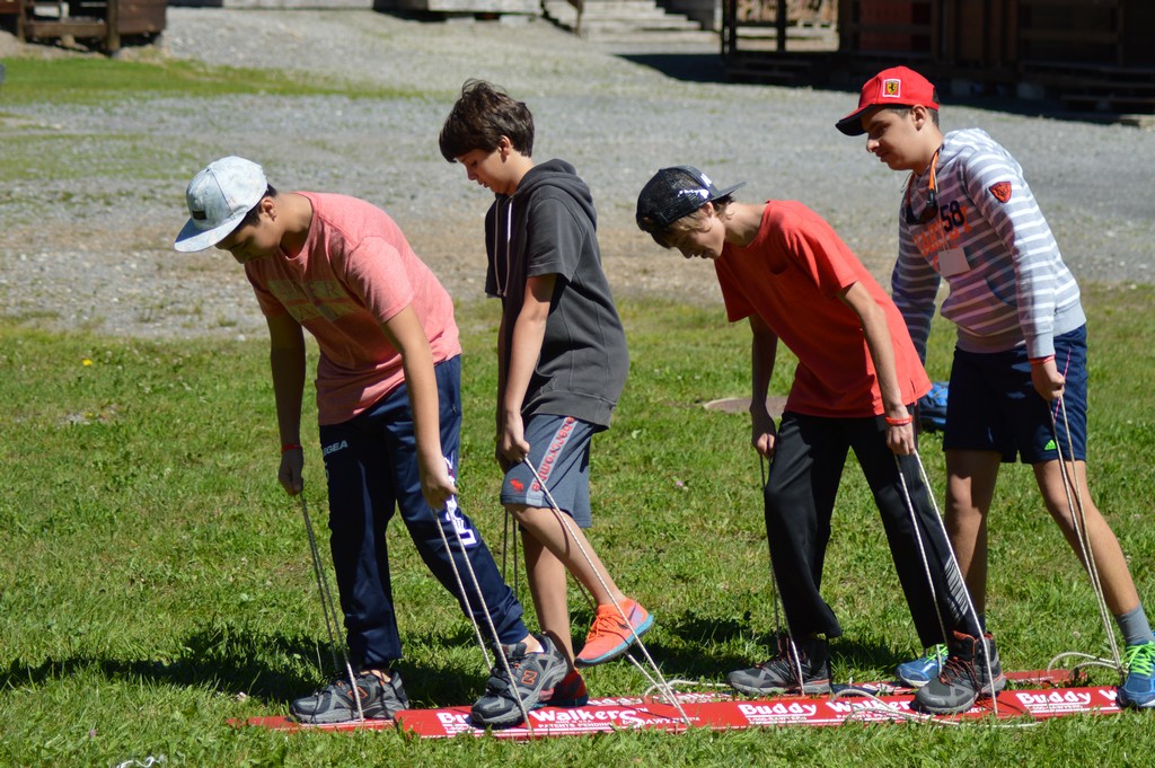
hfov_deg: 19.5
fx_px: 3366
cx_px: 578
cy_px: 384
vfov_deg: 13.0
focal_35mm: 105
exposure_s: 1/1000
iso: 110
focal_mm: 70
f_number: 4
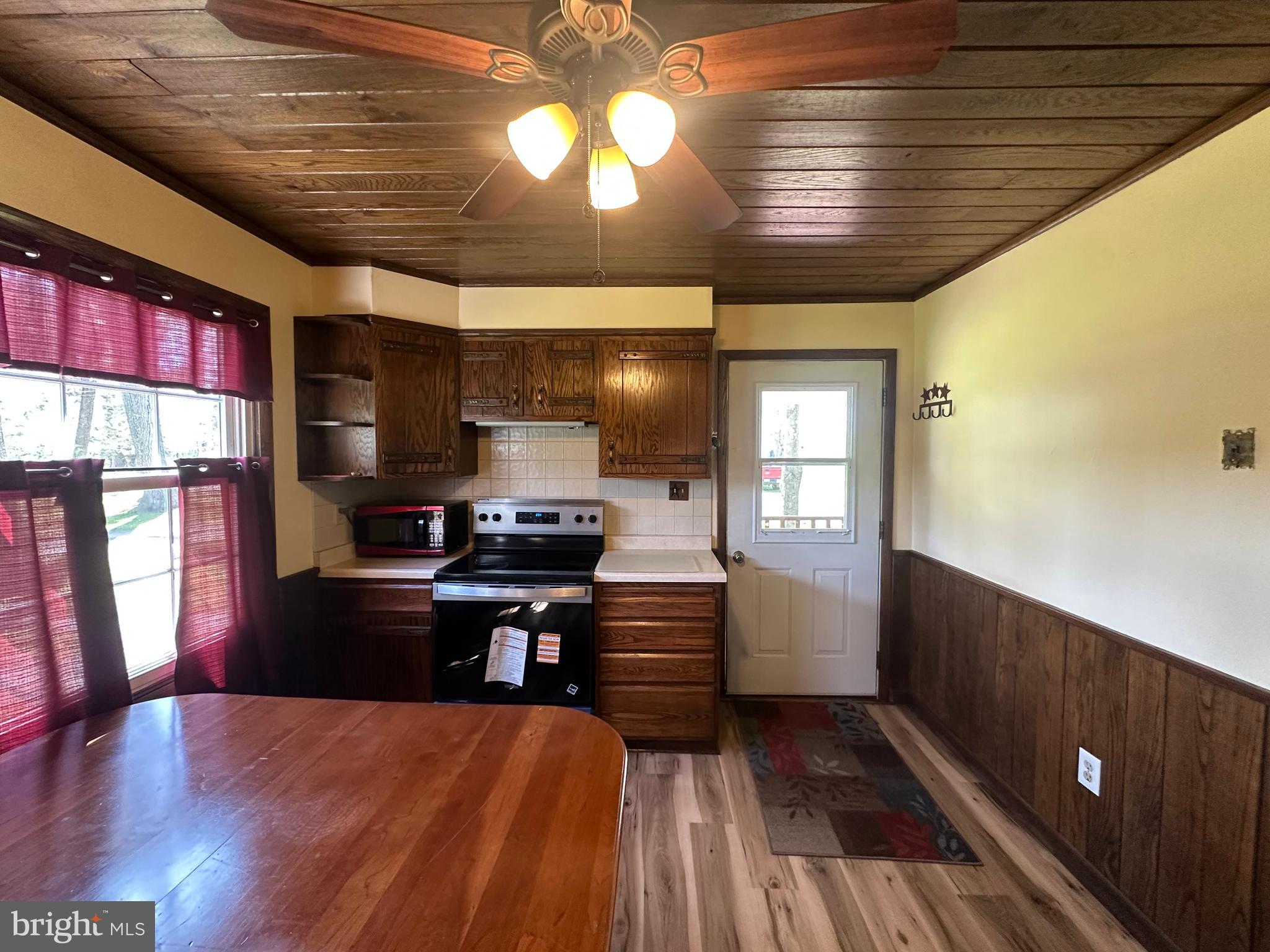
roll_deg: -0.6
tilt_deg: -2.5
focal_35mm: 14
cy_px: 476
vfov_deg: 85.7
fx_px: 514
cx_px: 635
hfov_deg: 102.1
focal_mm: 2.22
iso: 250
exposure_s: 1/60
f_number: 2.2
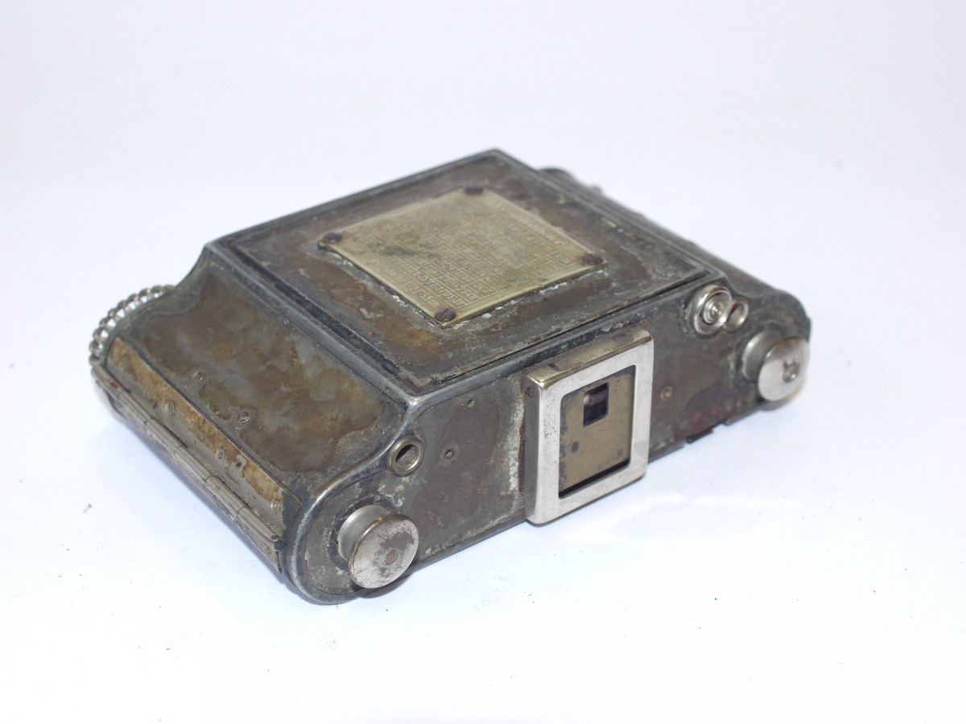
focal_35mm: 60
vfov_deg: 24.4
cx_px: 483
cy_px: 362
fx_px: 1674
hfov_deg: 32.2
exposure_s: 1/160
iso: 800
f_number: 6.3
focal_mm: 30
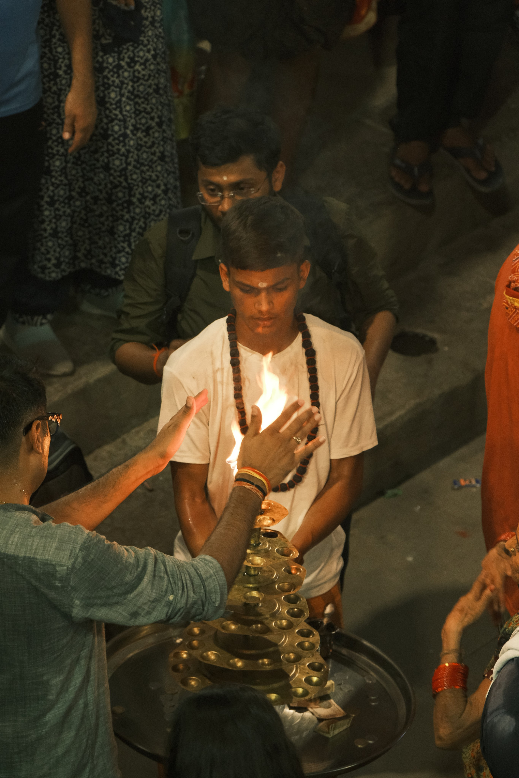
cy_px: 389
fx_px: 4779
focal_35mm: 221
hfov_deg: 6.2
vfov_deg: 9.3
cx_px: 260
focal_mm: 147.6
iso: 3200
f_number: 5
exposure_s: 1/125
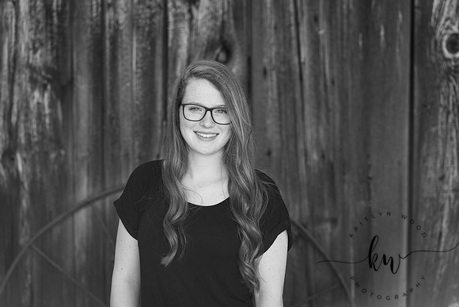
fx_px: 2424
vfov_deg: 7.2
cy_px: 154
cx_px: 230
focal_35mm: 190
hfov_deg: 10.8
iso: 400
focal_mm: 185
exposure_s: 1/200
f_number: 5.6
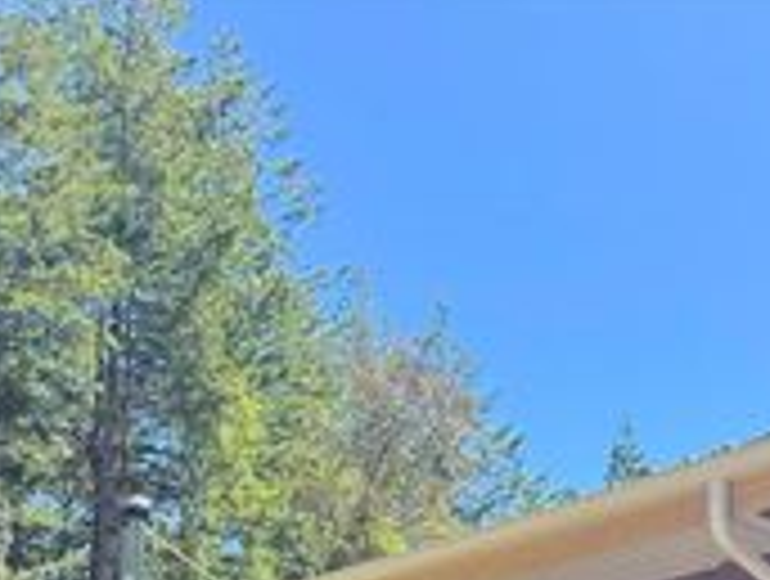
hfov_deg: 27.3
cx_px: 576
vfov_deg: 19.0
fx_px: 1560
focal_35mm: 70
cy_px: 821
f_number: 1.78
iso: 80
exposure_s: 1/1637
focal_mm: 6.76
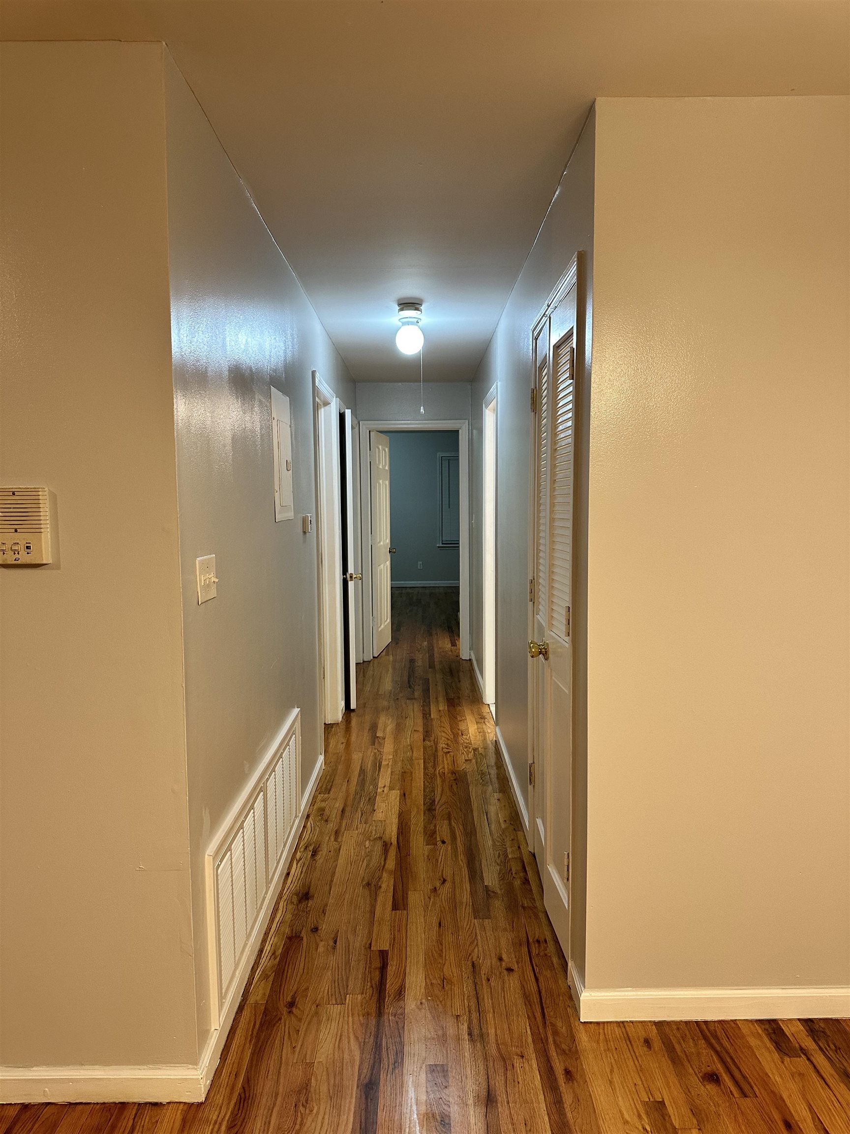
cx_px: 425
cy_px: 567
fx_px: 786
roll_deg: -0.5
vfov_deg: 71.6
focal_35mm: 24
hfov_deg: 56.8
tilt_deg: -4.6
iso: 200
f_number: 1.78
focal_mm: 6.86
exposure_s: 1/60
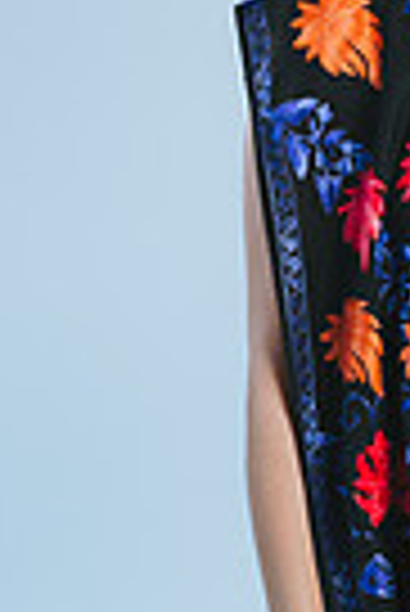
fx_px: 4788
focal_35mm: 281
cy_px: 248
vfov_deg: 7.3
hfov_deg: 4.9
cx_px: 545
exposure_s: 1/160
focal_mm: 85
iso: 100
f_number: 4
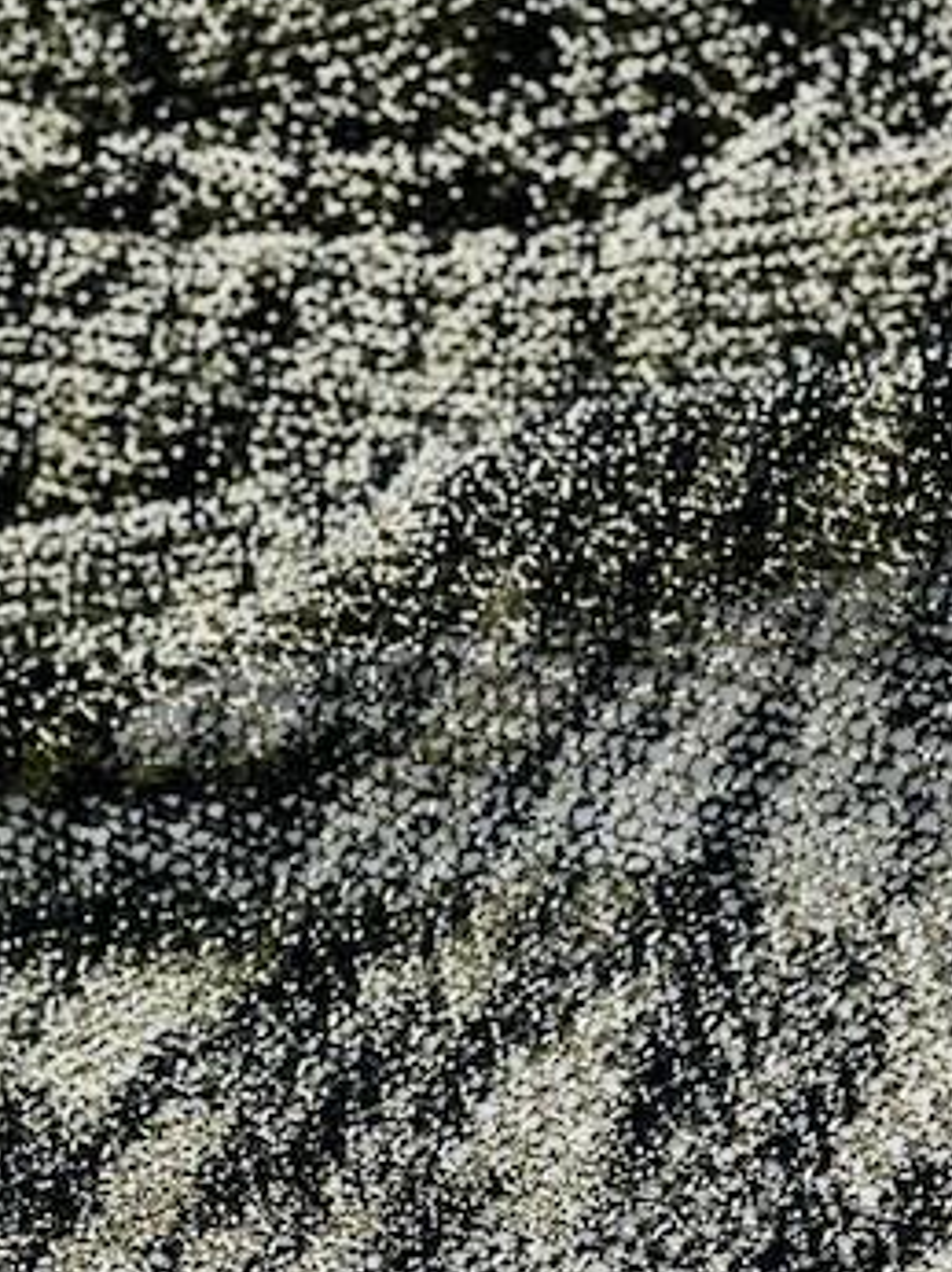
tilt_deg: -48.2
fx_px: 2827
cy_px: 1647
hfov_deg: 18.9
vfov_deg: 22.7
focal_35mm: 77
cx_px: 202
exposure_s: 1/639
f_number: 1.6
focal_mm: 5.1
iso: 50
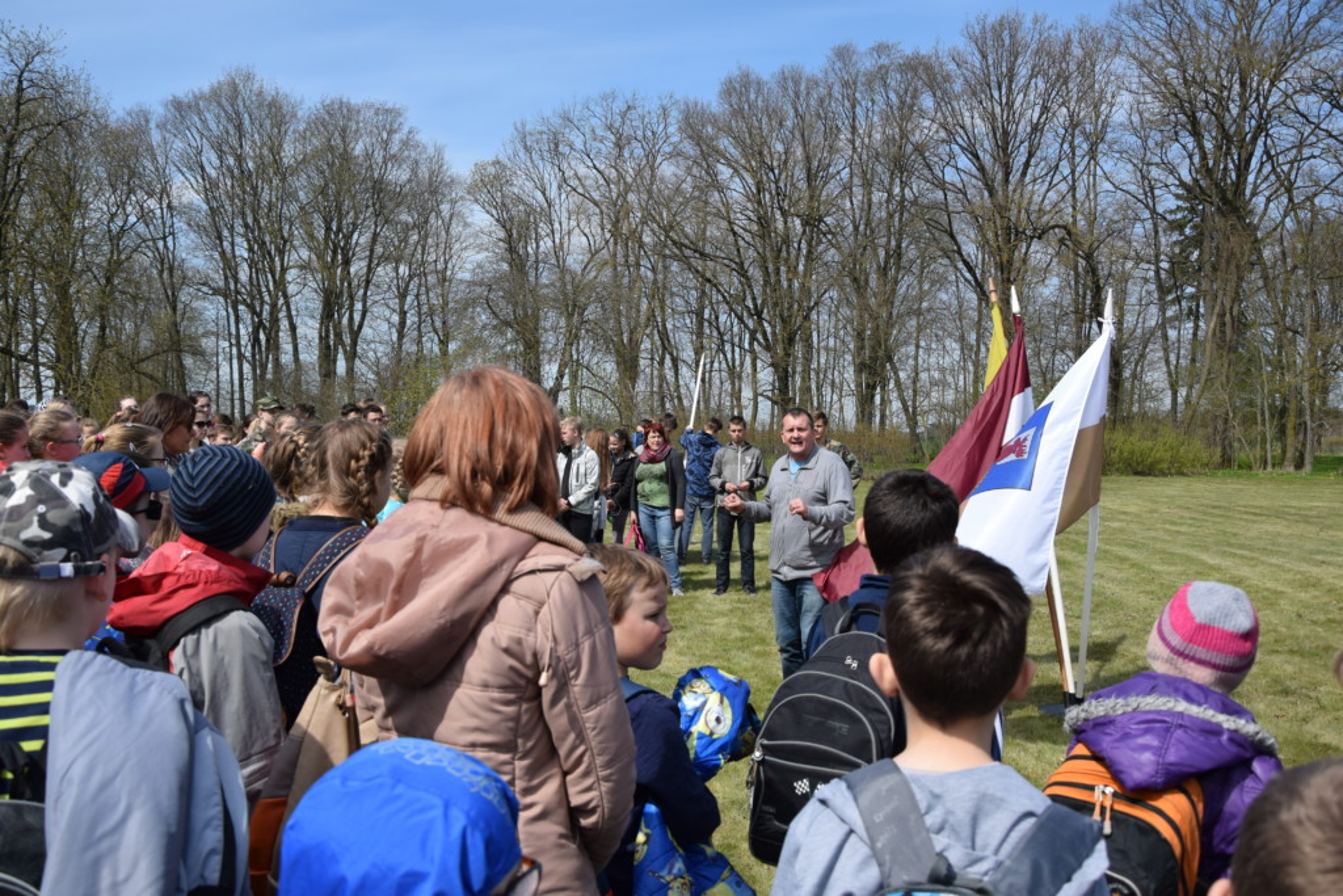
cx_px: 672
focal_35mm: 36
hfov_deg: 53.1
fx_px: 1343
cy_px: 448
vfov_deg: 36.9
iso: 400
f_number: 5.6
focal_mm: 24
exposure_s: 1/1600
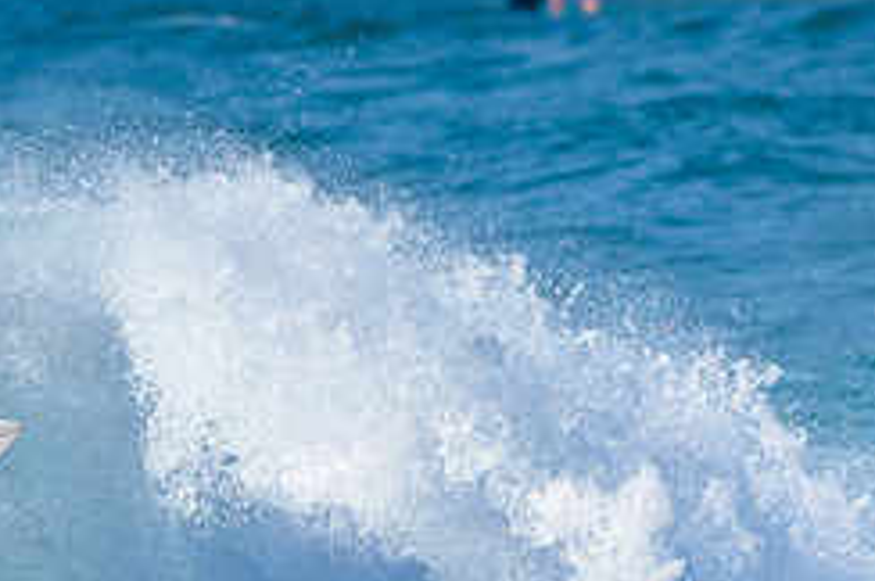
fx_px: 35439
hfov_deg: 1.4
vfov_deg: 0.9
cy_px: 534
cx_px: 130
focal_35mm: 1460
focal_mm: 500
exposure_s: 1/2000
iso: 180
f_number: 5.6
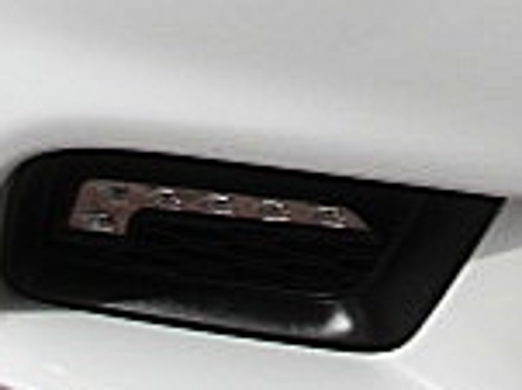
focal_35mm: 153
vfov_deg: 9.4
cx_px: 595
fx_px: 2305
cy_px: -197
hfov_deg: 12.7
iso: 50
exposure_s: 1/160
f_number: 7.9
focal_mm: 6.3
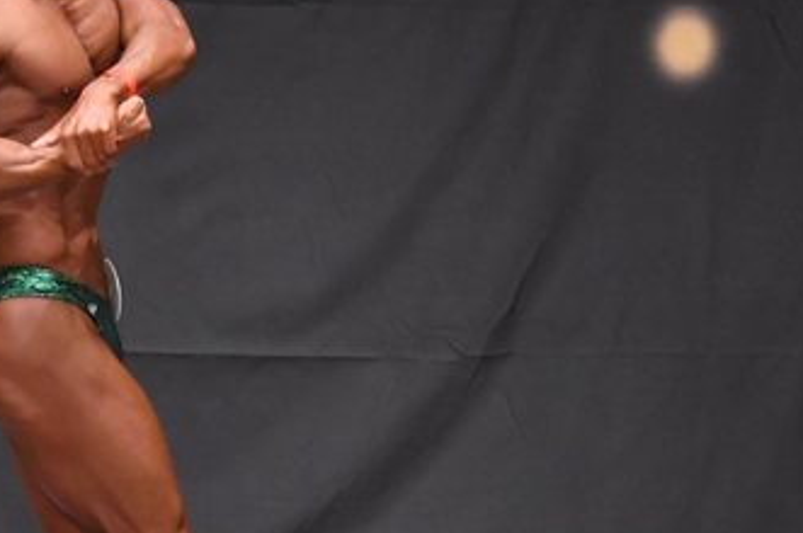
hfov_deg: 4.1
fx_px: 11320
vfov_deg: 2.7
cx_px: 50
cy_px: 325
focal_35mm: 508
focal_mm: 145
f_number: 5.6
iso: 6400
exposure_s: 1/400
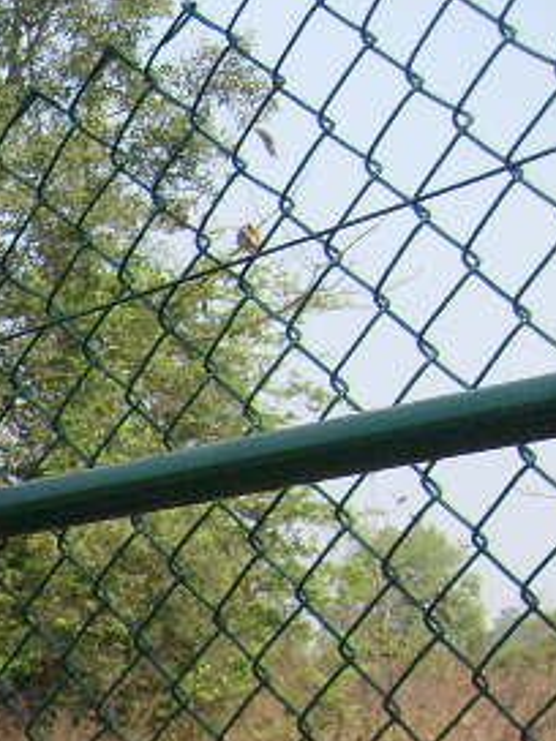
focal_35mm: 132
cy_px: 1013
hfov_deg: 10.0
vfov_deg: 14.2
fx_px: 2827
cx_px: -720
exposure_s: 1/750
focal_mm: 5.8
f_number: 2.8
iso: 80
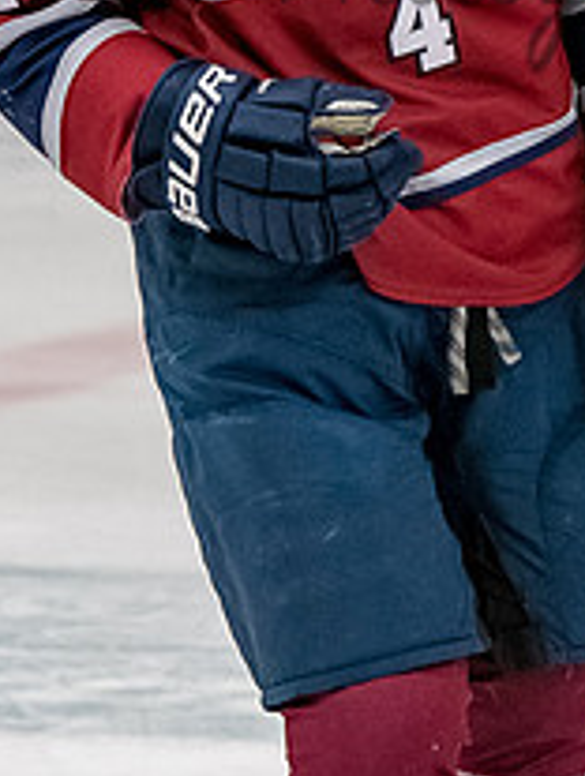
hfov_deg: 1.8
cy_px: -60
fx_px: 18869
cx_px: 180
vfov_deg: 2.4
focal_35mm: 840
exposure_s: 1/800
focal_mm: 170
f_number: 4
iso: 3200
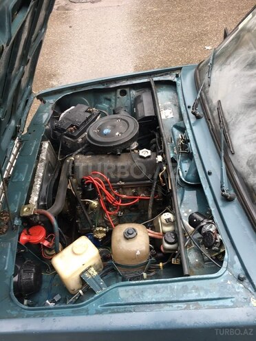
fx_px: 286
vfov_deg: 61.7
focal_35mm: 29
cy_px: 170
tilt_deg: -47.8
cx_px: 128
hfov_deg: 48.2
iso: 25
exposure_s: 1/103
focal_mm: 4.15
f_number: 2.2
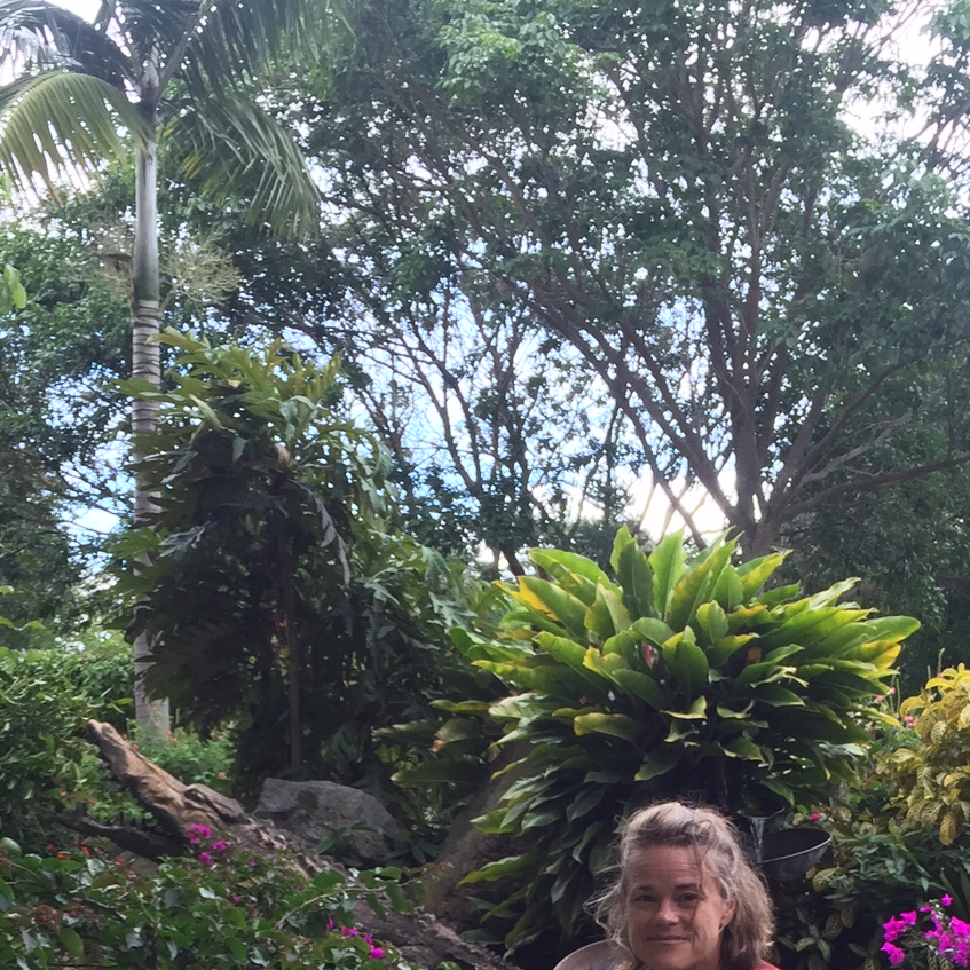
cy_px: 1145
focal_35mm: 62
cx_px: 527
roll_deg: -1.8
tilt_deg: -6.4
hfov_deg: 27.7
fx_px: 1966
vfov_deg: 25.1
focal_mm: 4.15
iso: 40
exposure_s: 1/120
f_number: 2.2
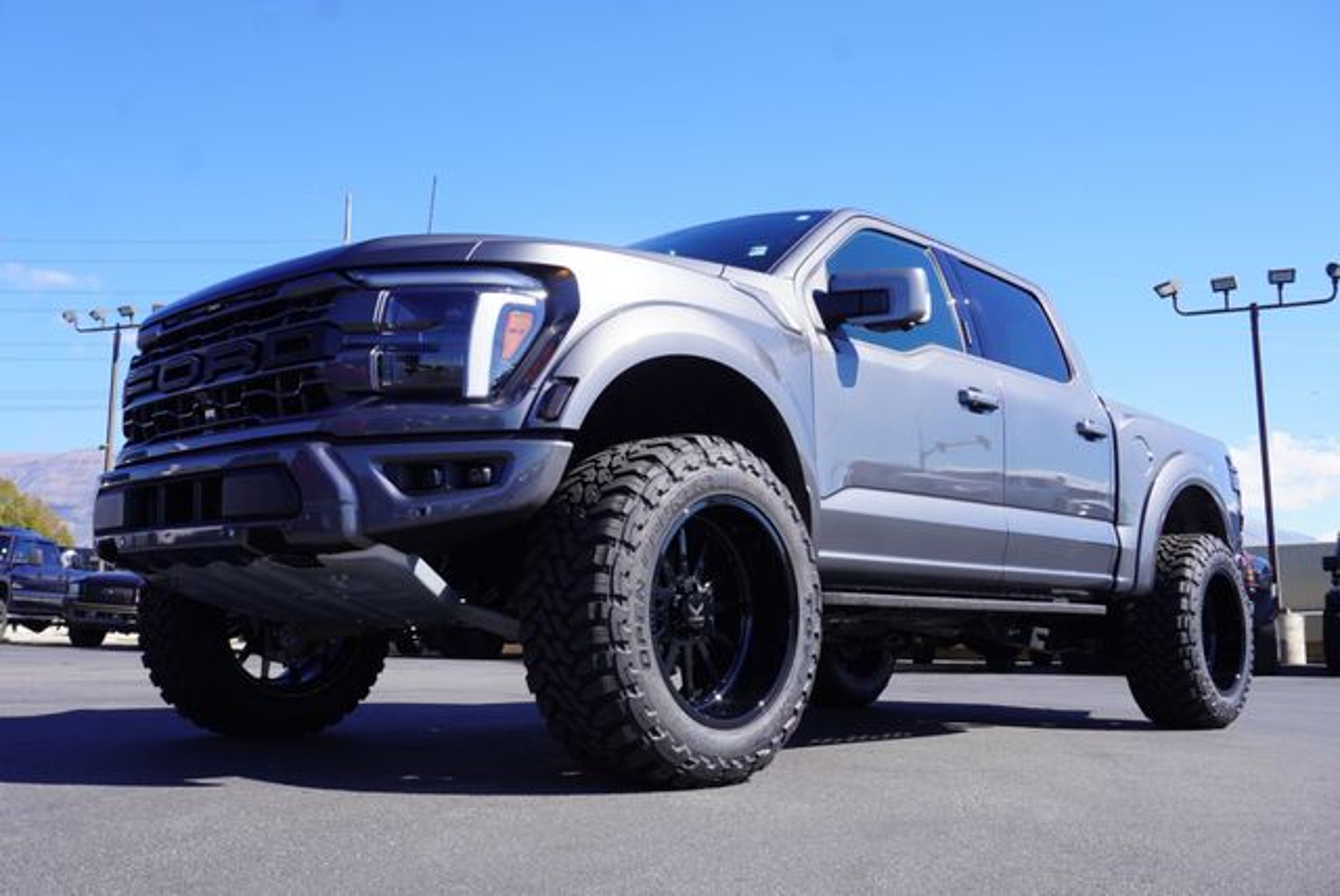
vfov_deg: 38.4
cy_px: 448
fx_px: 1285
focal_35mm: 34
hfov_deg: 55.1
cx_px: 670
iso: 100
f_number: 9
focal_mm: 23
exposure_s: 1/125
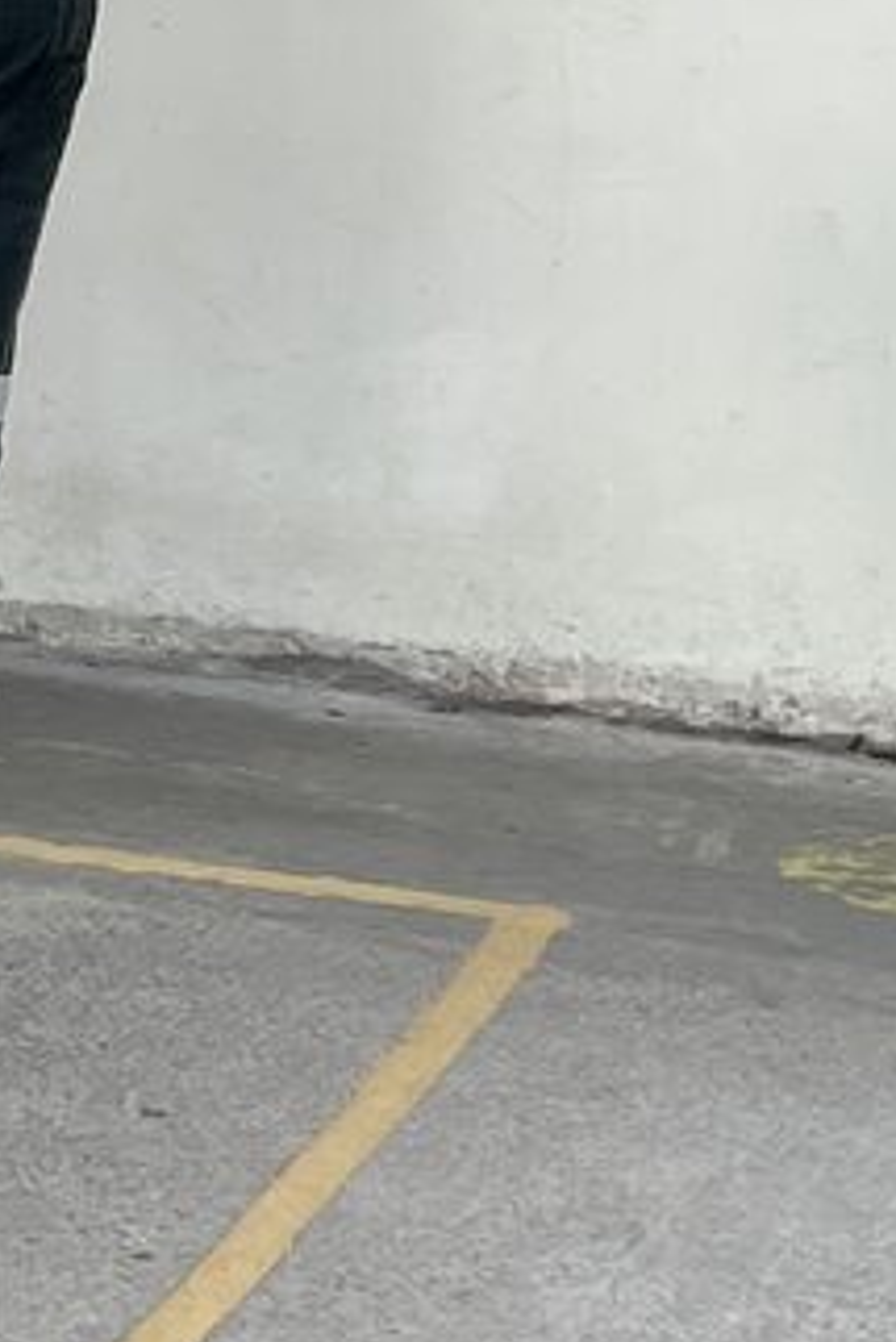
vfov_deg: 13.3
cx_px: -1342
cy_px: -217
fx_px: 5631
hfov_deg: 8.3
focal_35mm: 151
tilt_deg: -3.3
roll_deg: +0.5
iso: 50
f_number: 1.5
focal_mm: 5.7
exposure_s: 1/654
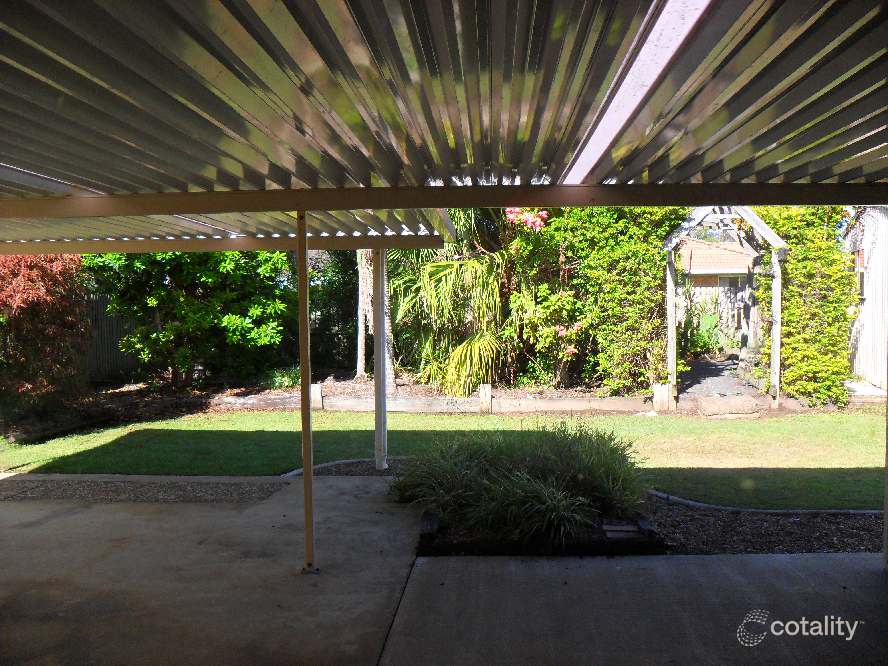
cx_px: 444
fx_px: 898
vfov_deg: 40.7
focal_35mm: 35
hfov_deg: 52.6
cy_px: 333
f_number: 3
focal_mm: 6.3
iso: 80
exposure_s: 1/350
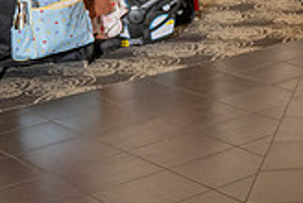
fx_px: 953
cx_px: 517
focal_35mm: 113
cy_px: -14
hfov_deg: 15.8
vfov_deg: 12.0
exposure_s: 1/125
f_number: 3.5
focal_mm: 32
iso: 800
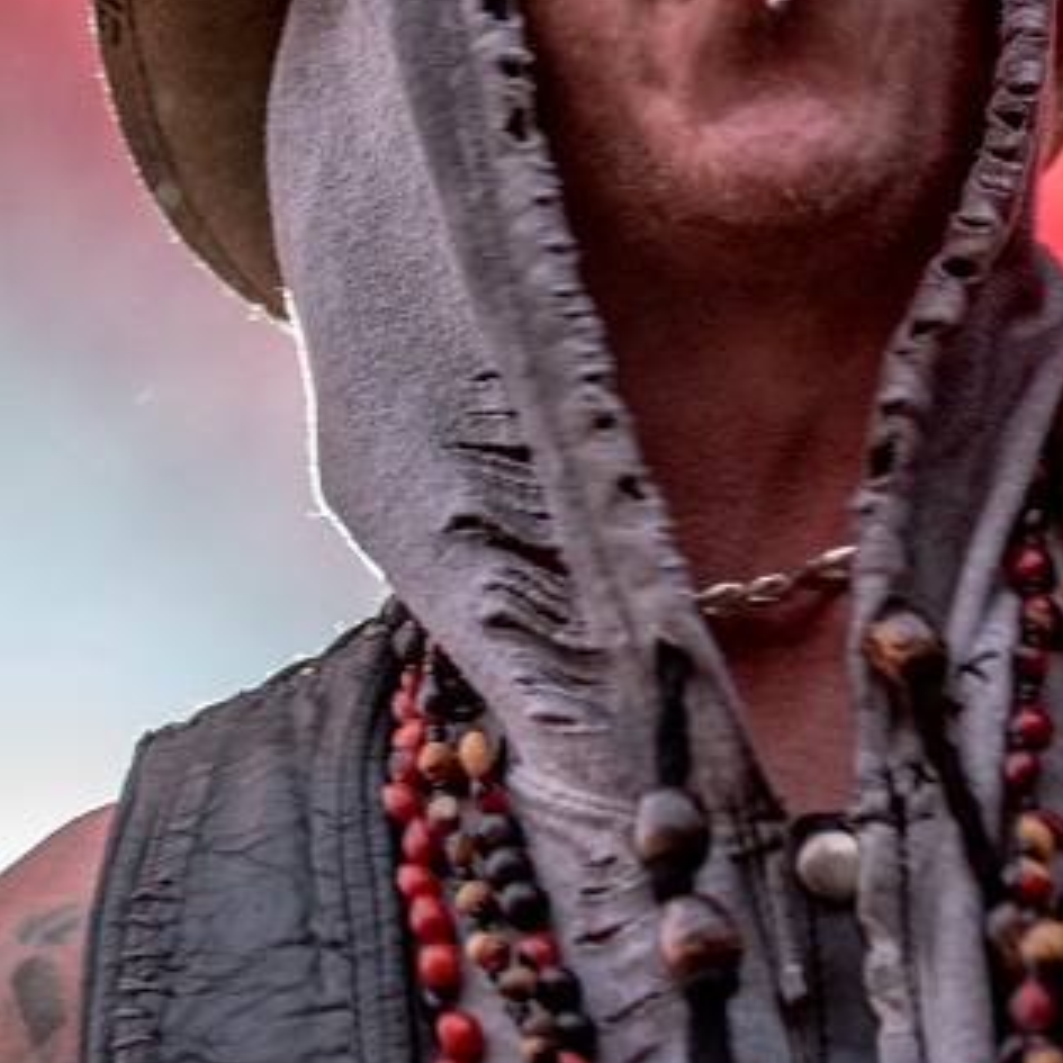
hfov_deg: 8.6
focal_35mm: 204
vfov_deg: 8.6
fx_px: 7087
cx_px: 672
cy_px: 297
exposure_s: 1/160
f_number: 2.8
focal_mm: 70
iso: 1600
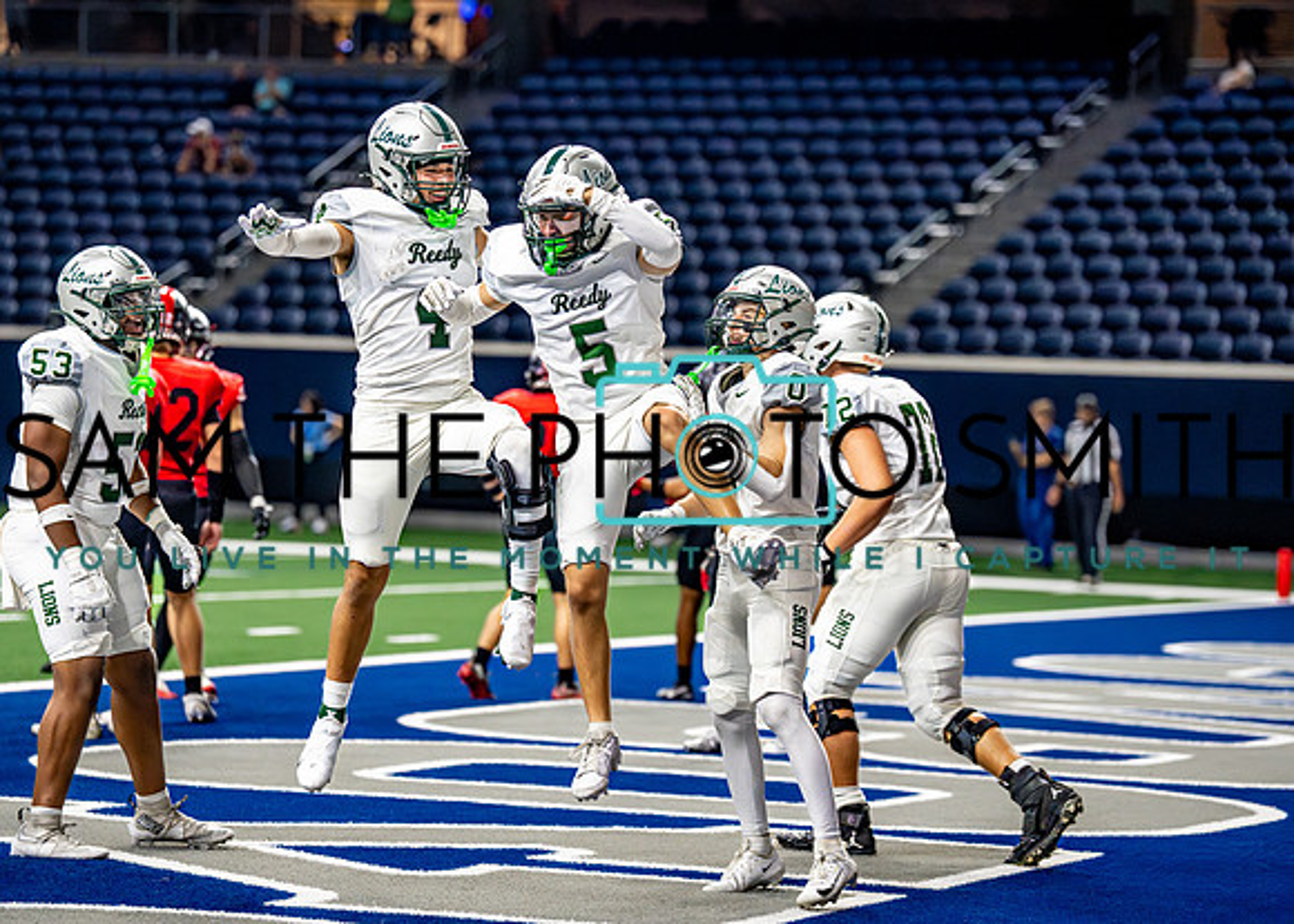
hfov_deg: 13.8
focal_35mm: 146
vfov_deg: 9.9
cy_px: 446
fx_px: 5358
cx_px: 605
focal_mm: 133
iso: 5000
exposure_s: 1/2000
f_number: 2.8
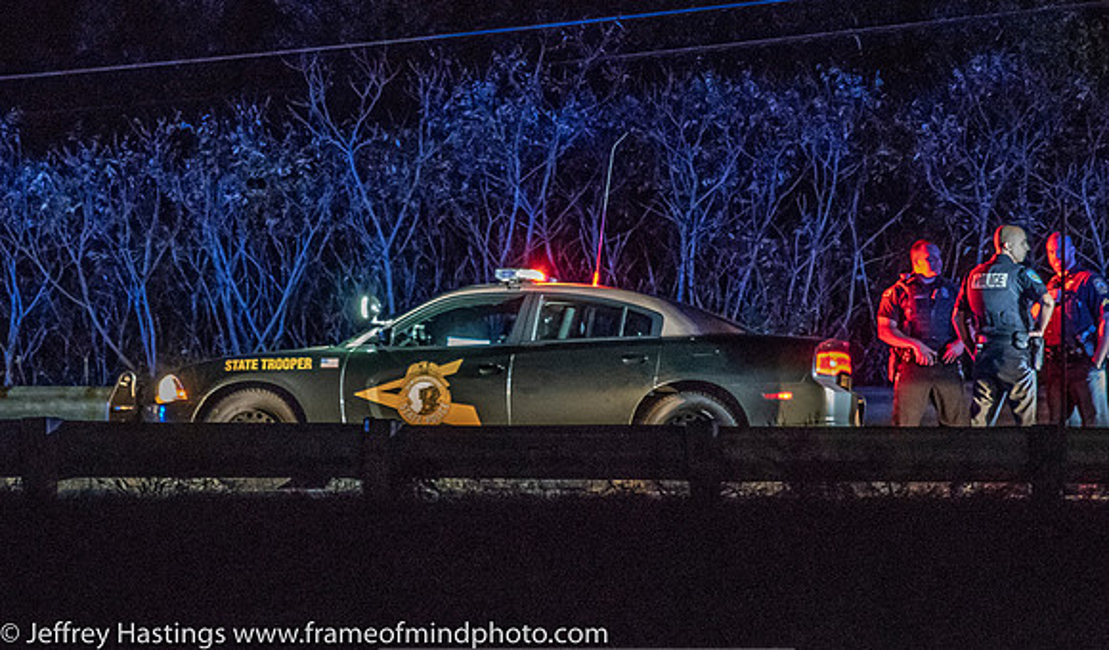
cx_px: 507
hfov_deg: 7.1
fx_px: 8918
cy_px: 327
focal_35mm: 300
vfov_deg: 4.2
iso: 16000
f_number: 5.3
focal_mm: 175
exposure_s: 1/25
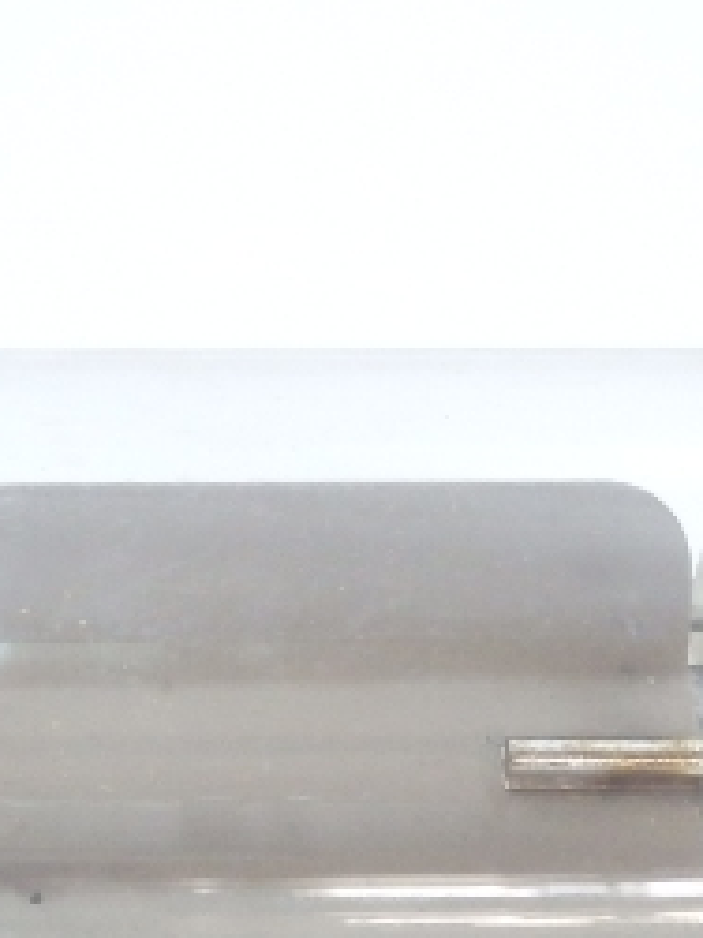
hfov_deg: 7.3
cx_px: 236
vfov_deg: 9.6
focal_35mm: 204
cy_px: 886
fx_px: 5529
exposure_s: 1/25
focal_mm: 14.4
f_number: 4.6
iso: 800
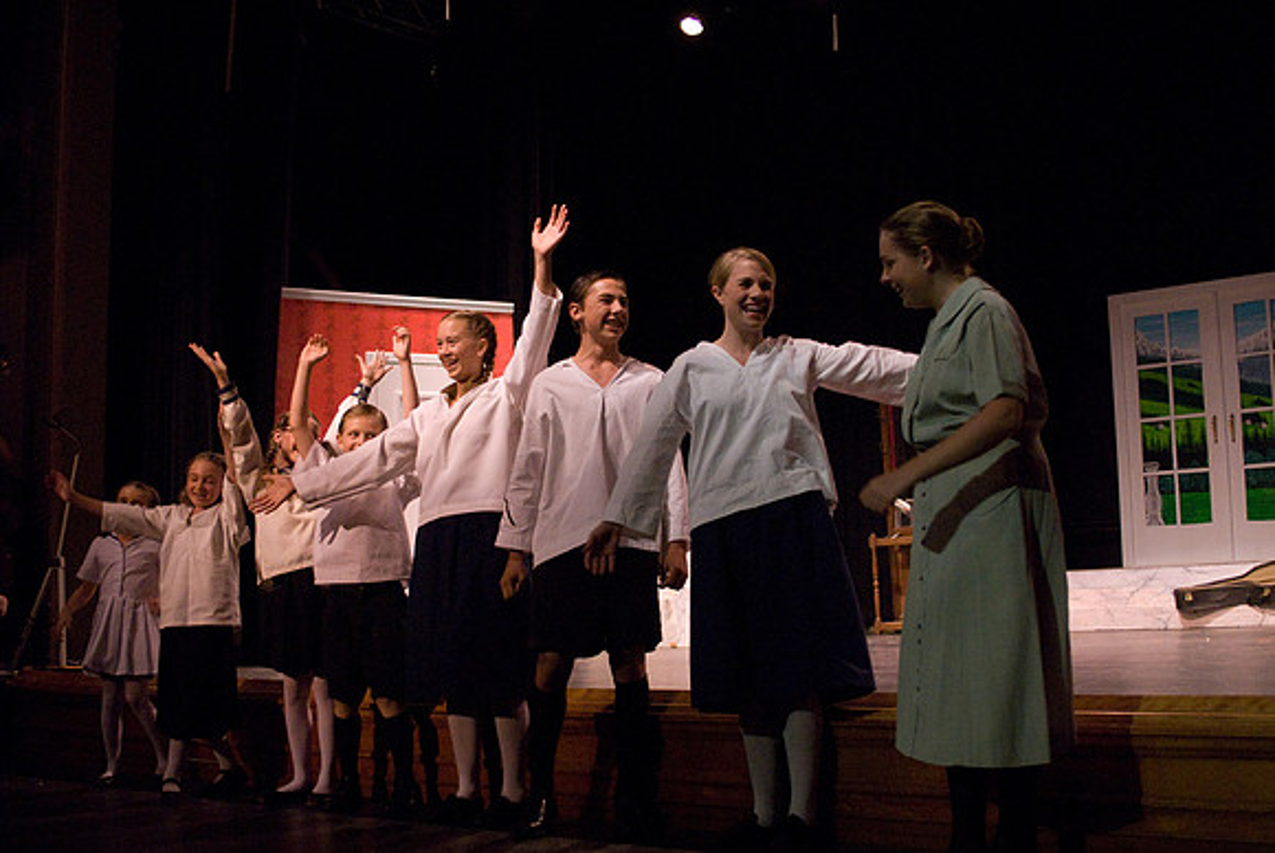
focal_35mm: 42
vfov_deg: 32.0
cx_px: 638
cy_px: 426
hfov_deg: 46.4
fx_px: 1489
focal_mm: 28
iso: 1600
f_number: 2.8
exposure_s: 1/160
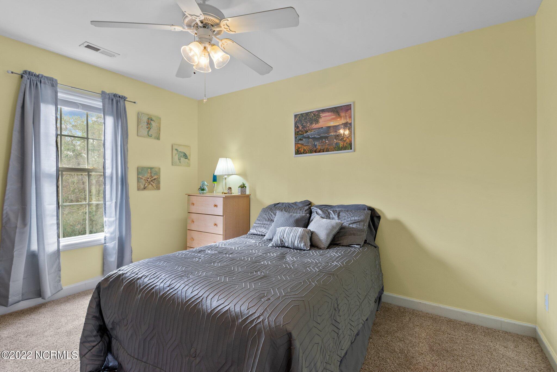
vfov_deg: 70.4
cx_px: 278
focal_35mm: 17
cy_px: 186
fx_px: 263
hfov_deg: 93.3
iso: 400
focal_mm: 17
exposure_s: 1/10
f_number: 8
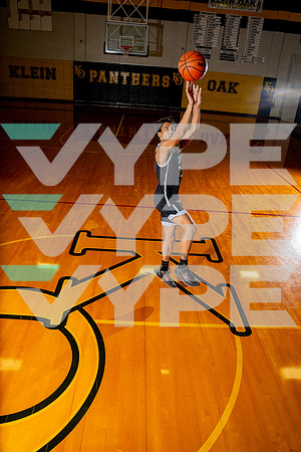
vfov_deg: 67.4
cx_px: 150
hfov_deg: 47.9
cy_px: 226
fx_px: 339
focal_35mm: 27
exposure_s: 1/200
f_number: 4
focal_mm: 27
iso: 100
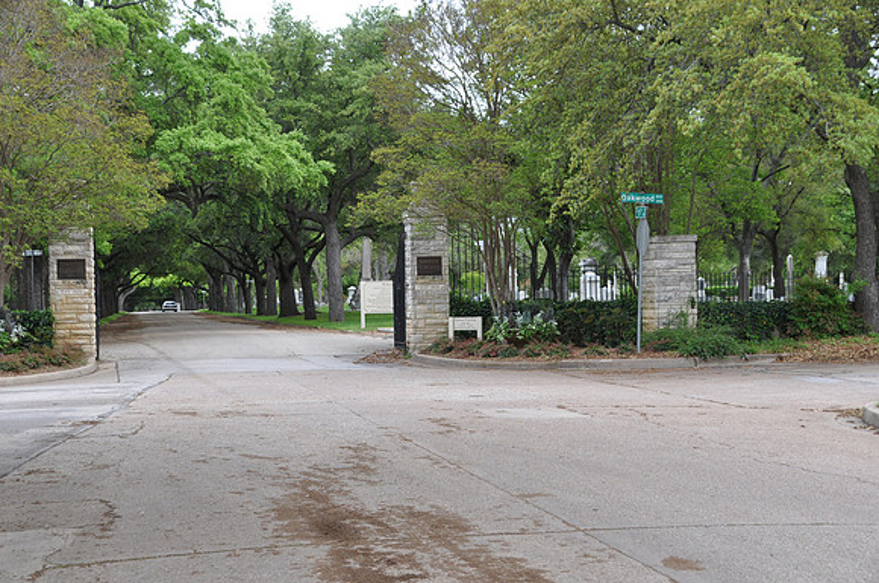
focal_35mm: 69
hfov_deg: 29.3
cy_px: 292
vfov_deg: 19.7
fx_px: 1682
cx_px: 440
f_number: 9
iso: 200
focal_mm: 46
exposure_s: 1/80
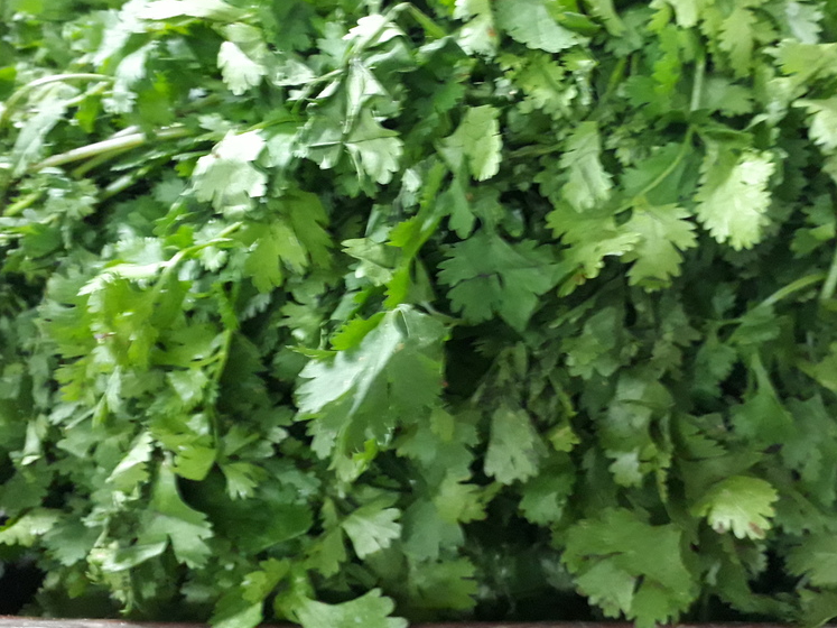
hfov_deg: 50.1
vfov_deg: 38.2
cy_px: 201
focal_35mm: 37
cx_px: 430
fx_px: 895
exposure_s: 1/15
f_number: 1.9
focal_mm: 3.6
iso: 500
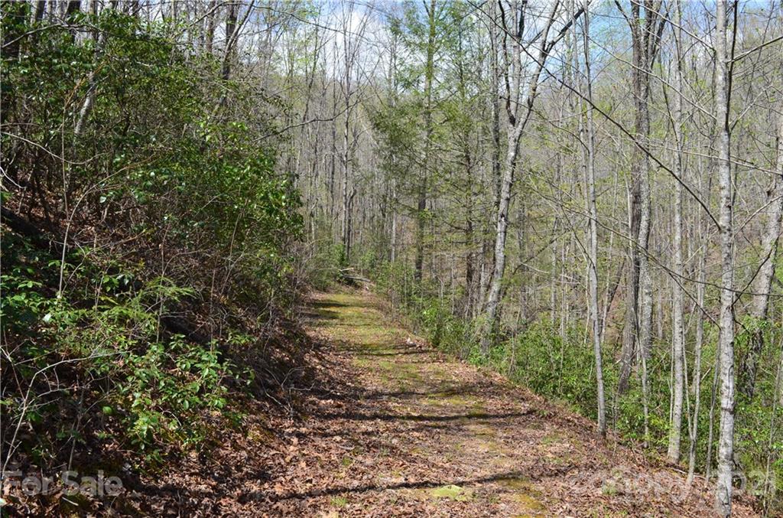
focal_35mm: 36
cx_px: 392
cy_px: 259
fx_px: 781
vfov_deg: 36.7
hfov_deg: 53.3
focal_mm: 24
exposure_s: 1/250
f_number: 10
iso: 360
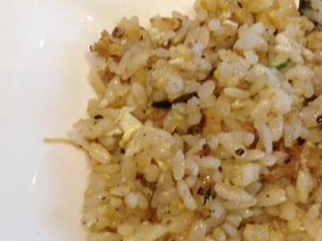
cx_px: 219
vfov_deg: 20.4
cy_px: 108
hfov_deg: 26.9
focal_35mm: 72
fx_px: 669
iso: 125
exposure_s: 1/20
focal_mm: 4.28
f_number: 2.4
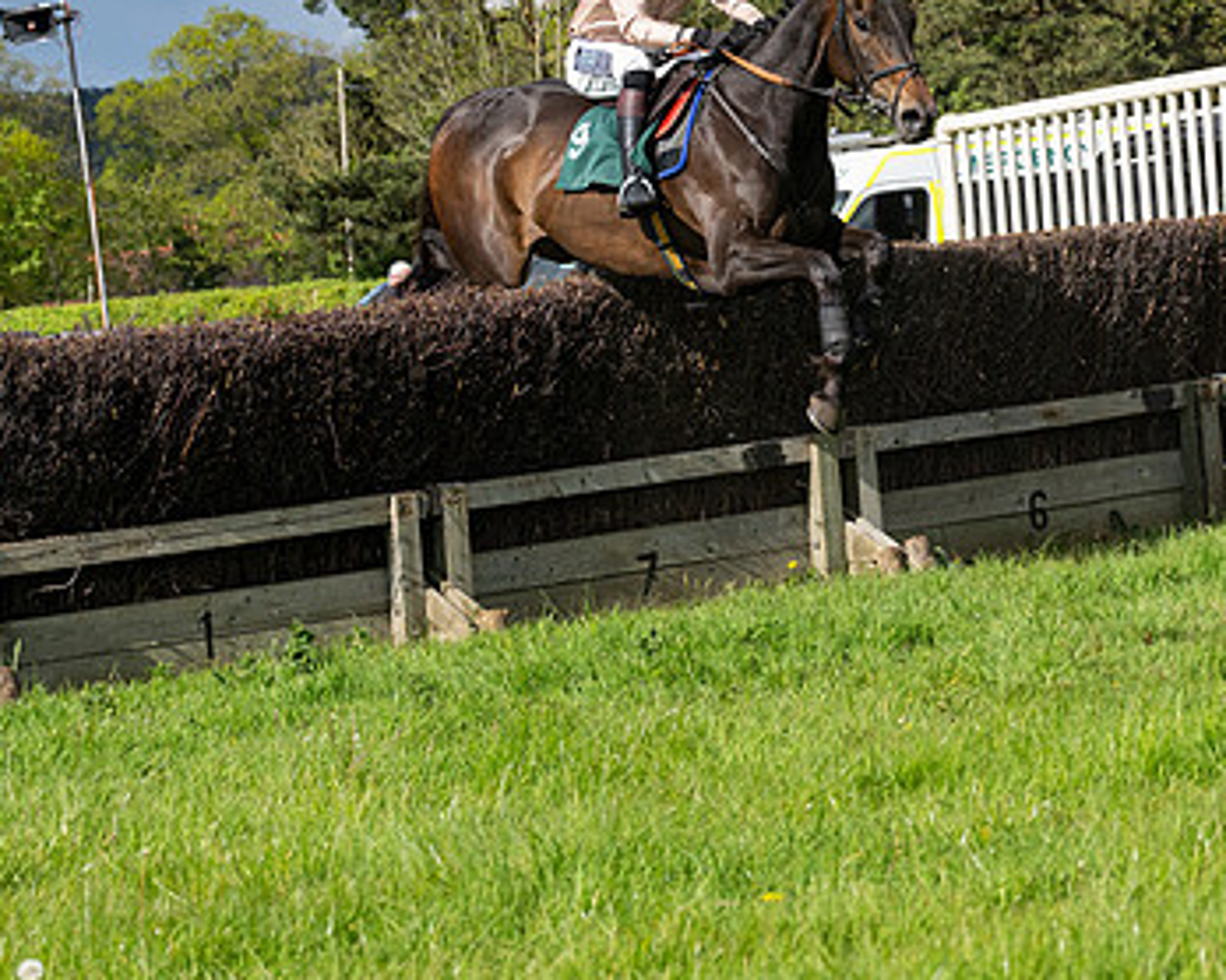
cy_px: 366
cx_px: 802
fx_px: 5041
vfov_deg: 11.1
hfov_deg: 13.8
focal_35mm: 139
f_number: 5
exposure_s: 1/3200
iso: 400
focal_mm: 70
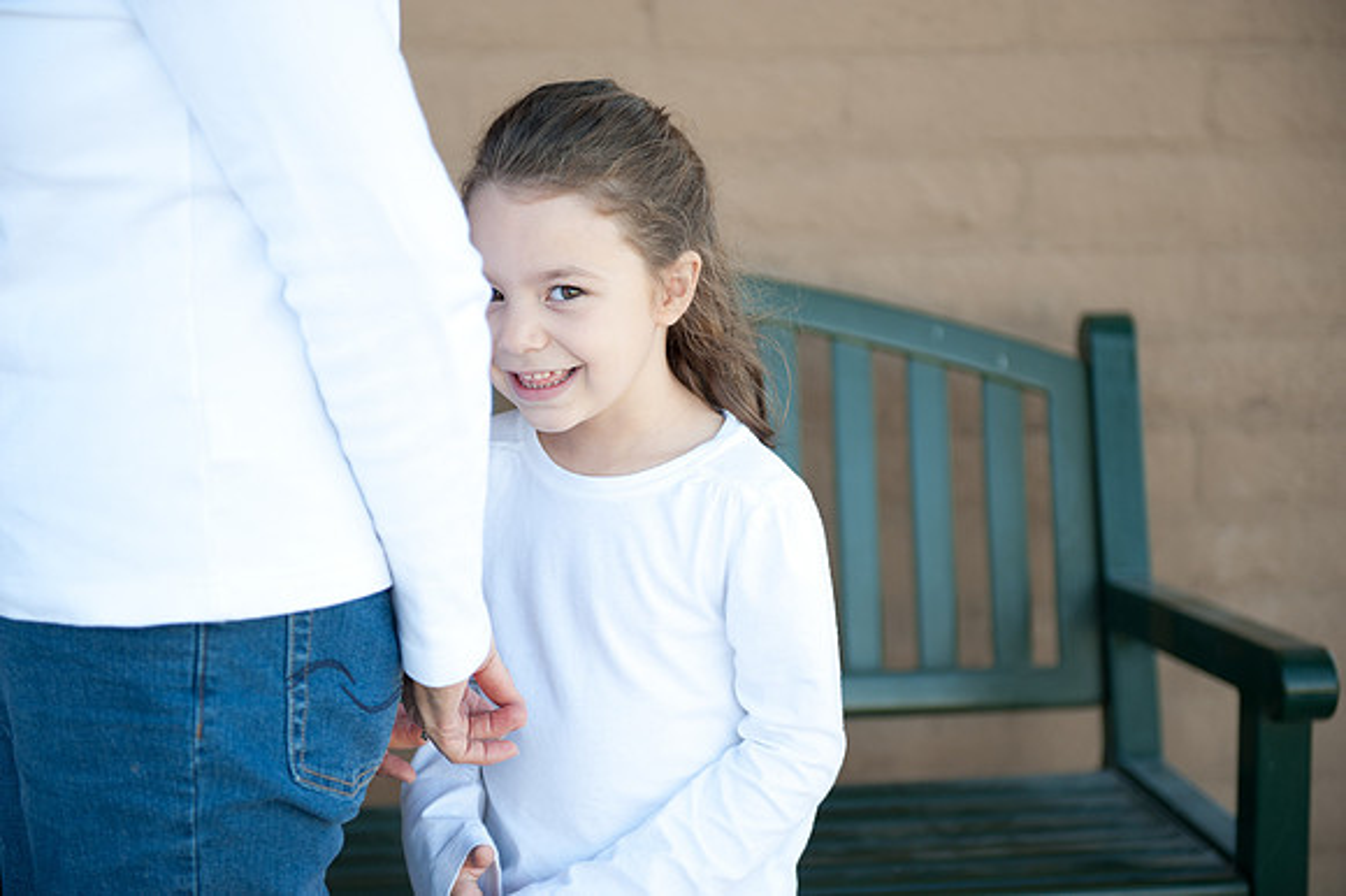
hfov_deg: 28.9
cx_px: 673
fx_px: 2616
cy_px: 448
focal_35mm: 70
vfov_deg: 19.4
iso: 200
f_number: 2.8
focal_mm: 70
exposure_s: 1/320
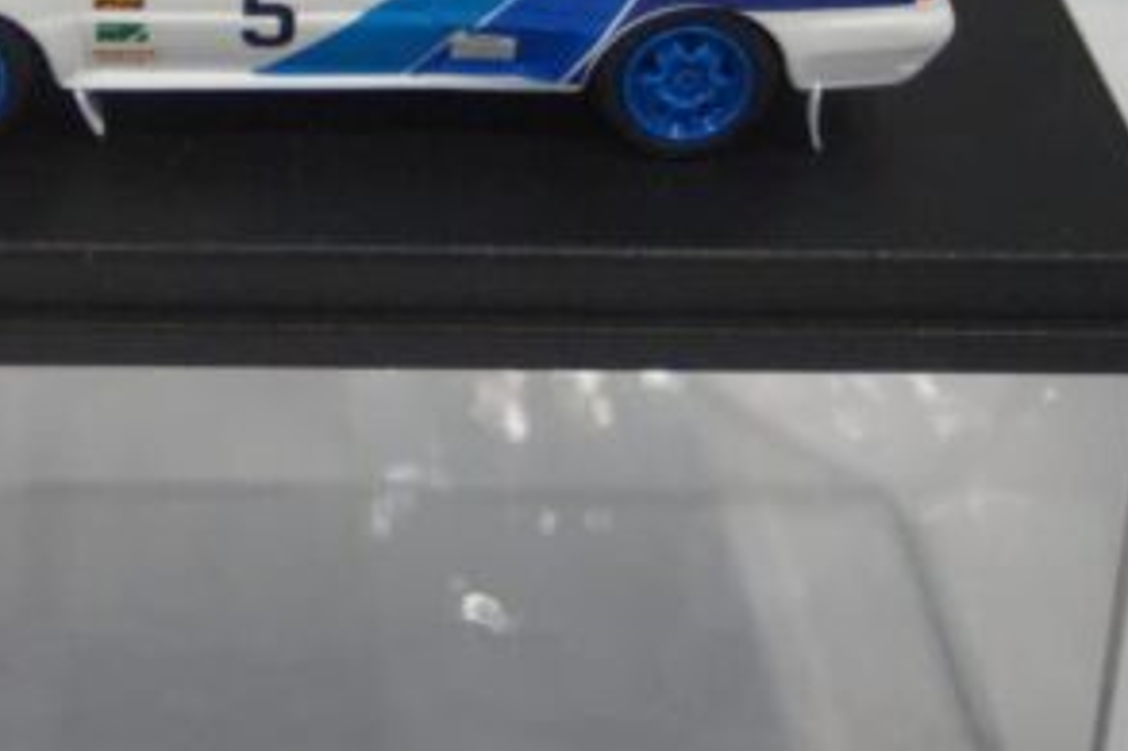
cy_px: 227
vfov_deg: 11.1
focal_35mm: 123
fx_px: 3852
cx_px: 77
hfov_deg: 16.4
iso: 3200
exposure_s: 1/160
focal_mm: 40
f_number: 4.5
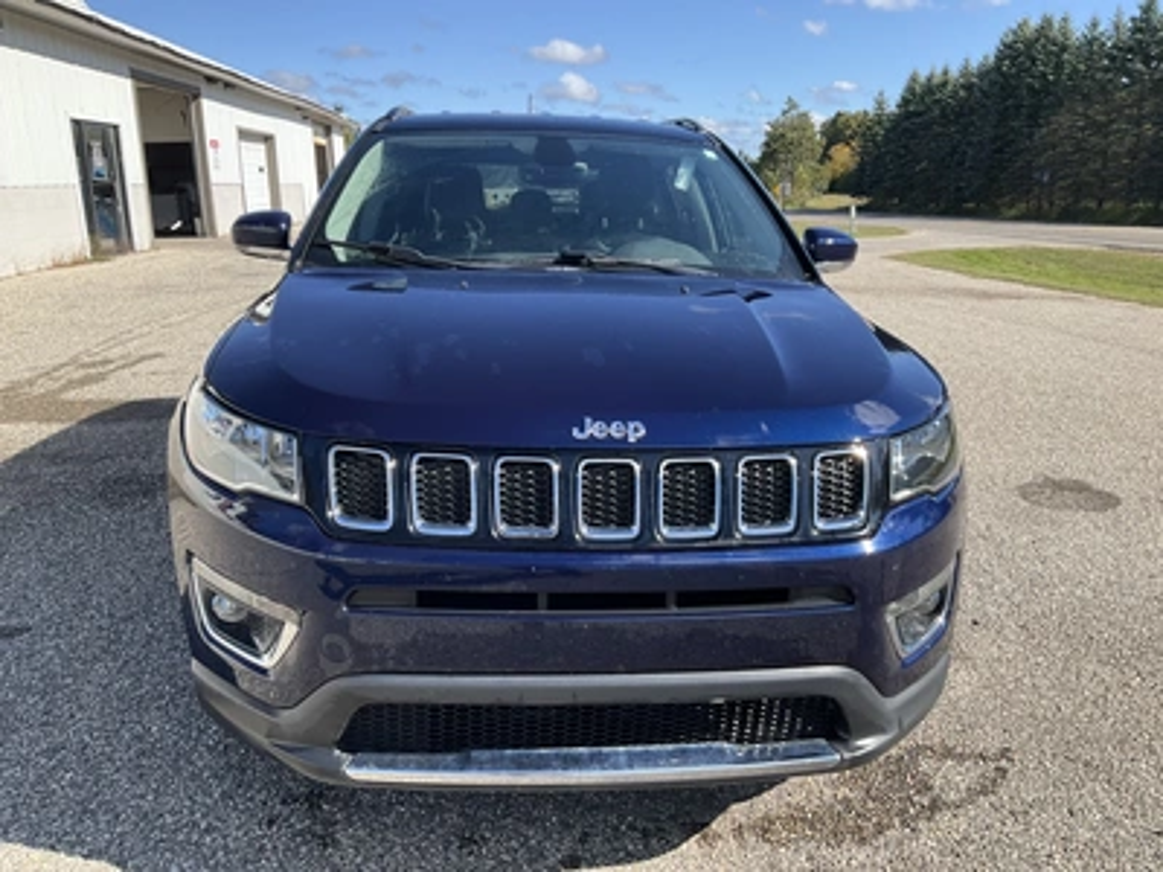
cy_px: 436
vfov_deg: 48.2
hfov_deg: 61.7
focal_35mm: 29
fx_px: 974
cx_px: 582
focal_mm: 3
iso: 25
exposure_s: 1/700
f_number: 1.8
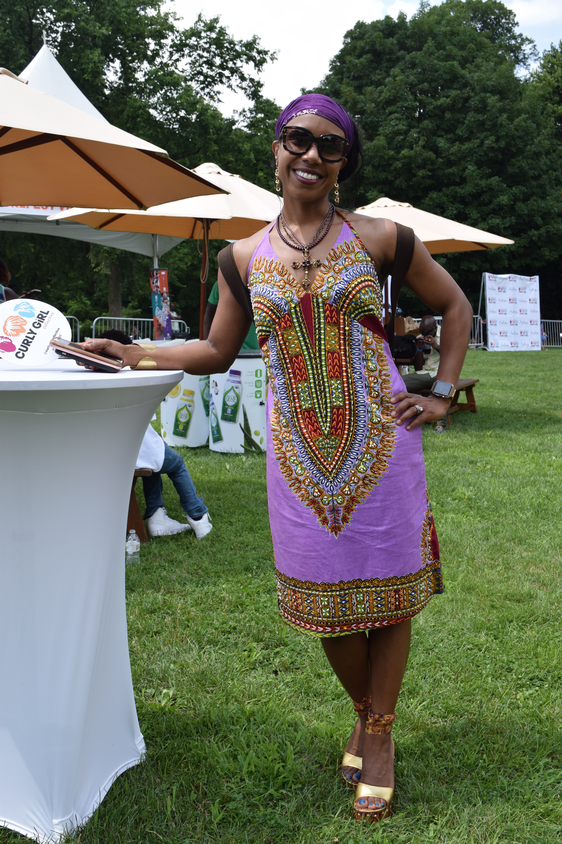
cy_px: 422
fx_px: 878
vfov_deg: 51.3
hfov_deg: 35.5
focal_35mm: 38
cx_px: 281
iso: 200
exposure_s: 1/320
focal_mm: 25
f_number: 9
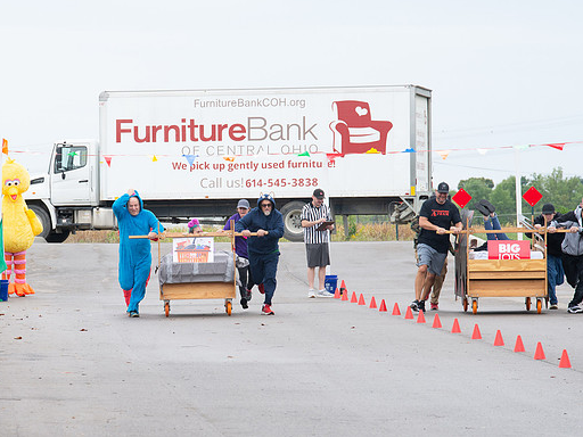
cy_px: 255
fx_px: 4615
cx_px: 205
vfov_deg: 5.4
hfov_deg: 7.2
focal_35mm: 274
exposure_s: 1/250
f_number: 9
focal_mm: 200
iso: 640
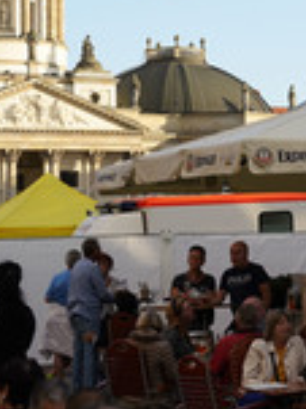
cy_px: 108
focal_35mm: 132
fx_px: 1558
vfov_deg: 14.9
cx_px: 313
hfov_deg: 11.1
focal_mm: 46
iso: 640
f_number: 9
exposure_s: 1/400
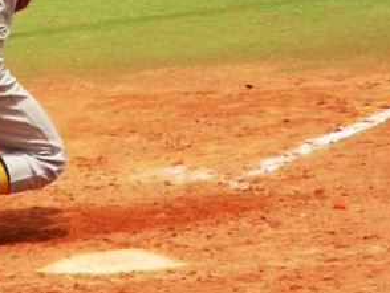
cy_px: -5
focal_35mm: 918
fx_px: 10351
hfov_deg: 2.2
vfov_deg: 1.6
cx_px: 34
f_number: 8
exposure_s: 1/160
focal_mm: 71.6
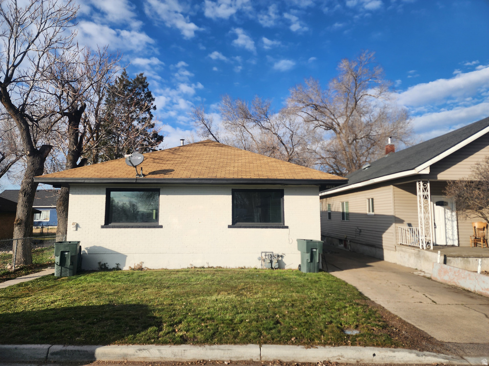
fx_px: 325
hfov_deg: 73.9
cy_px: 183
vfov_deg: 58.9
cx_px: 244
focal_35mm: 23
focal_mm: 6.4
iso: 12
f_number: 1.8
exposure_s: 1/1132
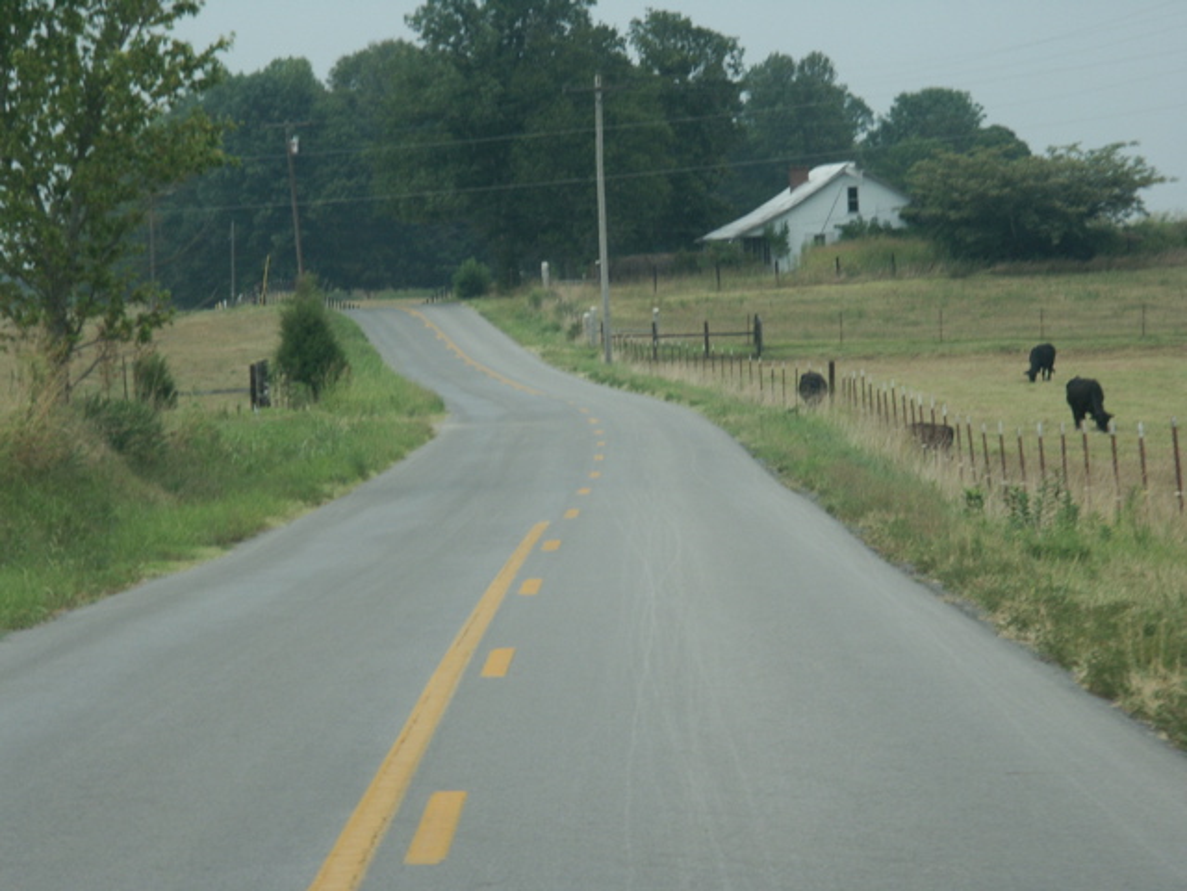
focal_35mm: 199
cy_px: 446
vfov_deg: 7.5
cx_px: 594
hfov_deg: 9.9
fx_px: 6824
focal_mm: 50.48
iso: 100
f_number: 6.7
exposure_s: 1/180
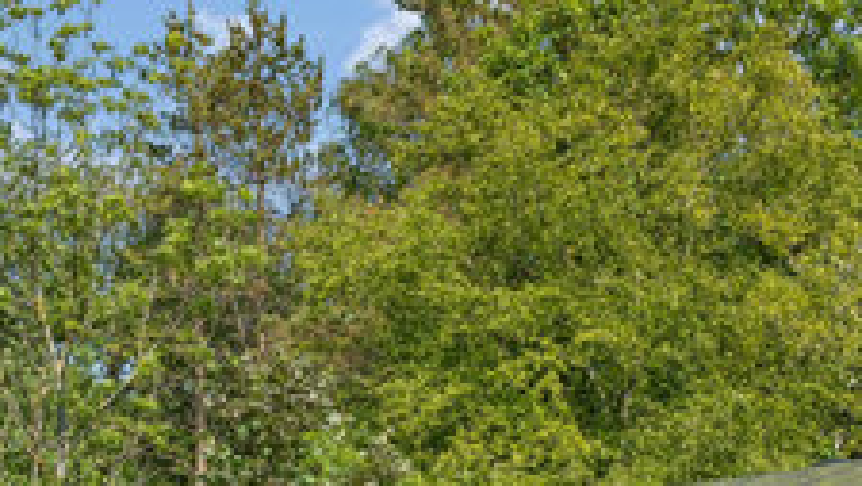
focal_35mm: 119
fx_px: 2722
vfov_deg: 10.0
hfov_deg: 18.0
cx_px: 544
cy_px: 683
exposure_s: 1/6400
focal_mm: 32
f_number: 2.8
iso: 400
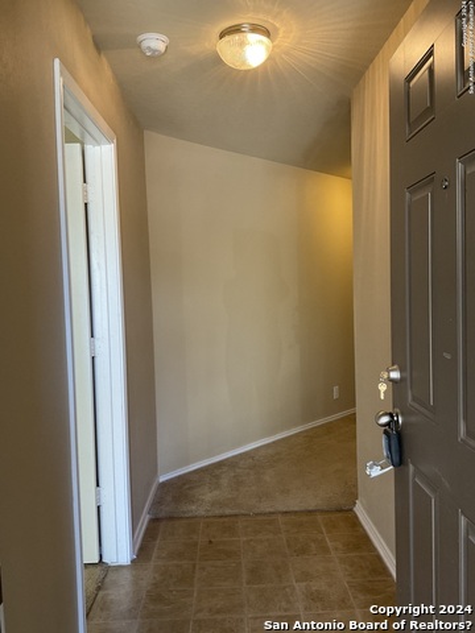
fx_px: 531
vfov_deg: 61.7
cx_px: 238
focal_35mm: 29
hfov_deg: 48.2
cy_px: 316
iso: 100
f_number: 1.8
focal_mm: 3
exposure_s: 1/60
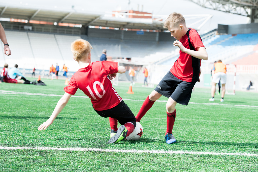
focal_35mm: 95
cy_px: 86
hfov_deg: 21.5
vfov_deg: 14.4
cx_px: 129
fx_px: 681
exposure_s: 1/1600
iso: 640
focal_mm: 95
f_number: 5.6
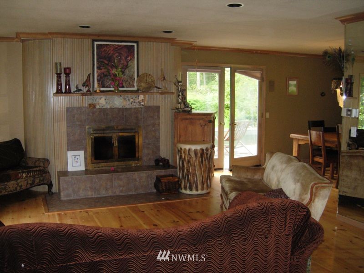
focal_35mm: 36
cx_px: 182
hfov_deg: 51.4
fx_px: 379
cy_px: 136
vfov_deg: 39.7
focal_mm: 7.5
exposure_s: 1/181
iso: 200
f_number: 2.7
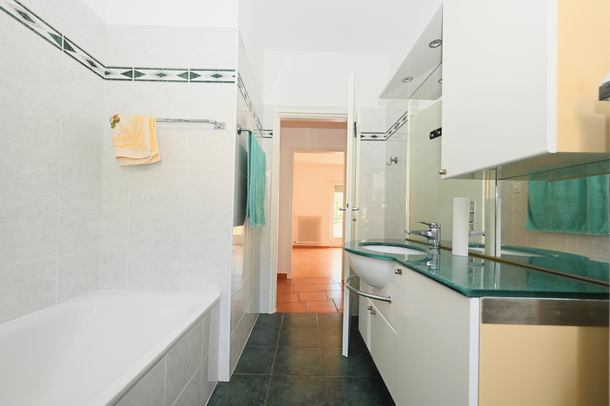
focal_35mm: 14
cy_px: 203
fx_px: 237
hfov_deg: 104.3
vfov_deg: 81.1
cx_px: 305
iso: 250
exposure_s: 1/60
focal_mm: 14
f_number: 4
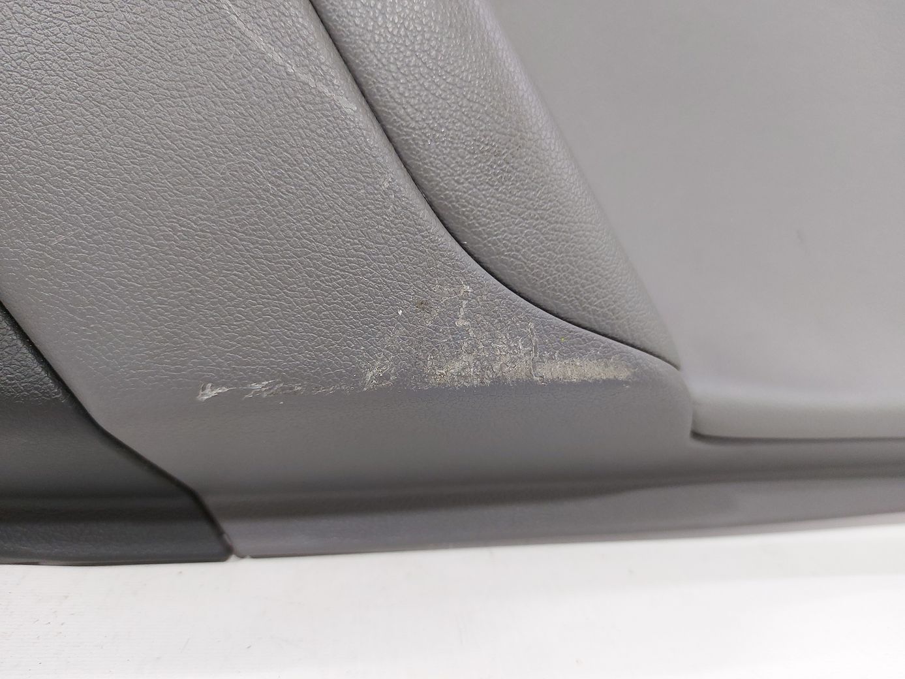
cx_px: 452
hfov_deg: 71.6
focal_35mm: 24
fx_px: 627
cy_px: 340
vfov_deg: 56.8
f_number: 1.8
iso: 125
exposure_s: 1/50
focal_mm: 5.23
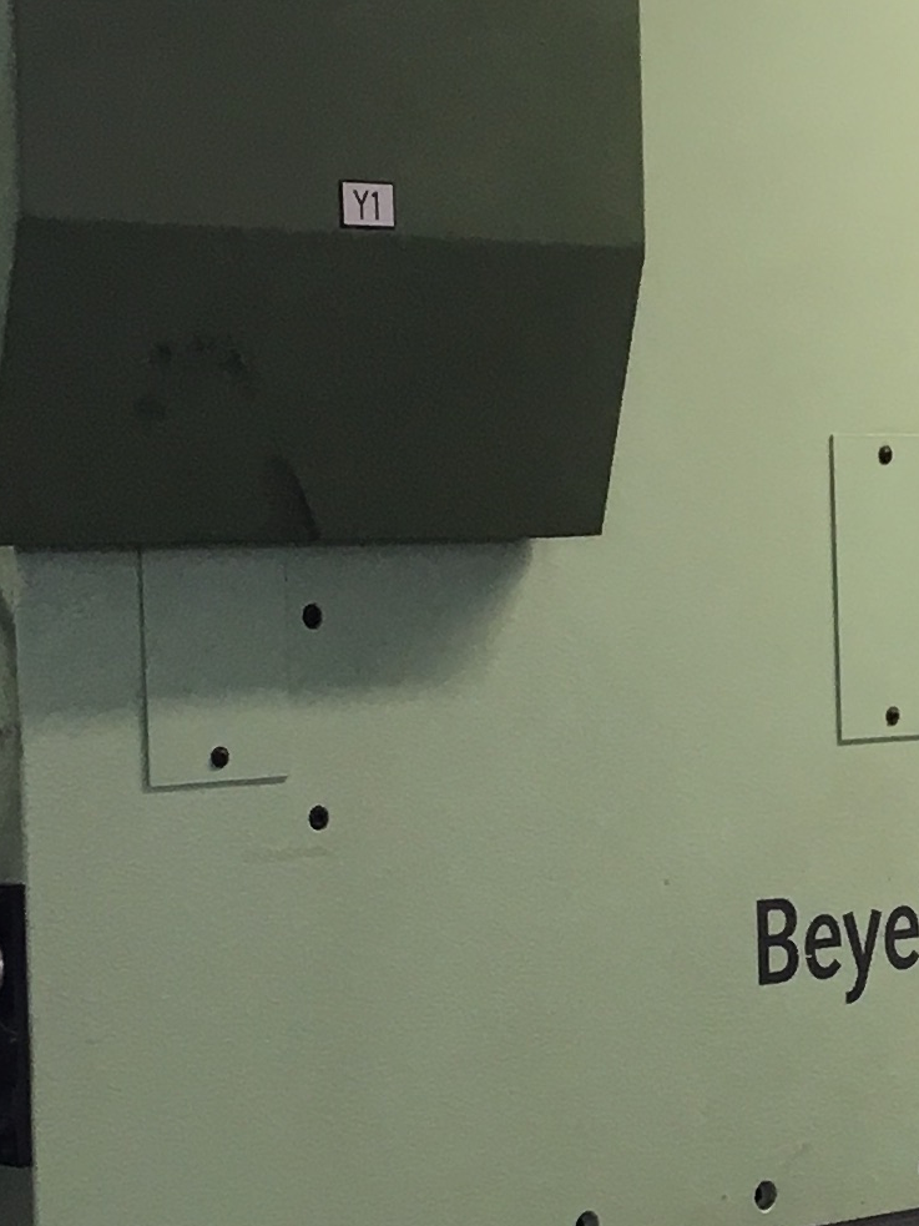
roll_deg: +1.3
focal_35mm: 119
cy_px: 656
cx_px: 796
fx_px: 4213
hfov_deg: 12.4
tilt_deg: -0.5
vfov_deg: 16.6
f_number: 2.2
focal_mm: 4.15
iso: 25
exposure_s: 1/33
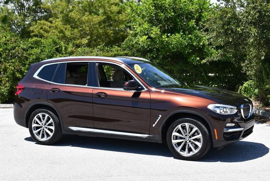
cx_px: 135
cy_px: 90
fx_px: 450
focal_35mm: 60
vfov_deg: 22.7
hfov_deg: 33.4
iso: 200
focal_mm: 30
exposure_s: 1/250
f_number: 8
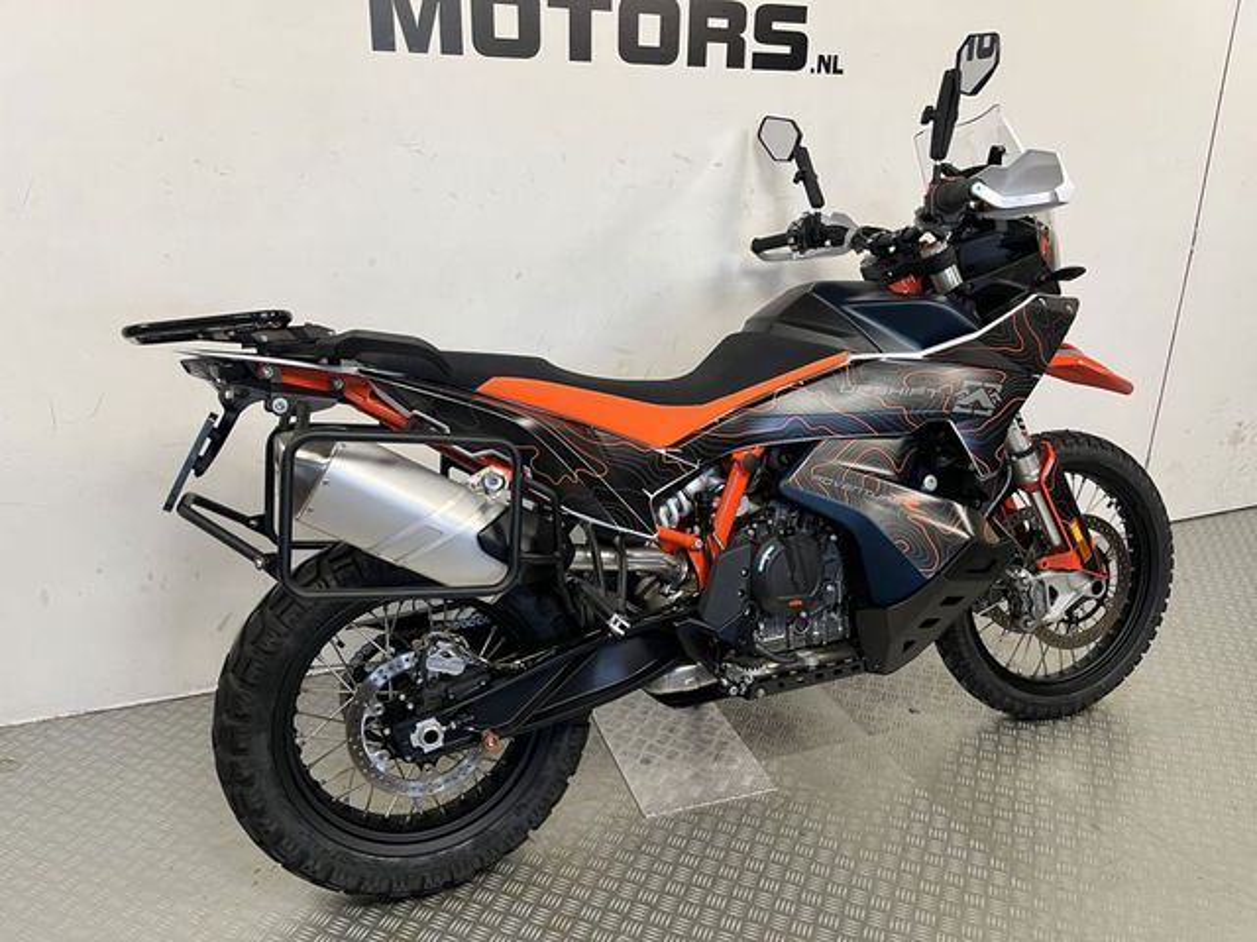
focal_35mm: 26
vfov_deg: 53.1
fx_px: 944
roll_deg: -1.4
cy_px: 471
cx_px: 628
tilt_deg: -21.1
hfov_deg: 67.3
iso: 100
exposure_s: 1/50
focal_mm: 5.1
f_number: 1.6
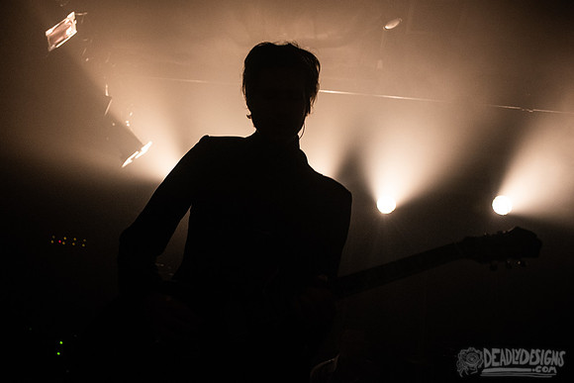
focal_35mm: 38
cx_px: 263
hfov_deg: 50.8
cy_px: 198
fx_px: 604
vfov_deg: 35.2
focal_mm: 35
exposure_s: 1/80
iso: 3200
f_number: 3.2
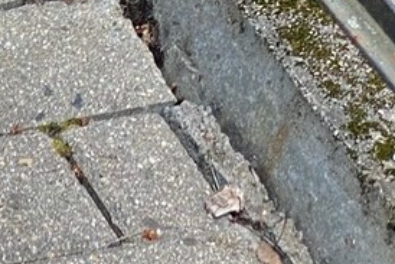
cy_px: -254
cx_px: -542
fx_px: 3118
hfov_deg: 6.9
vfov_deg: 4.8
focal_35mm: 284
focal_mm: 6
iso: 25
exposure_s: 1/122
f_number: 2
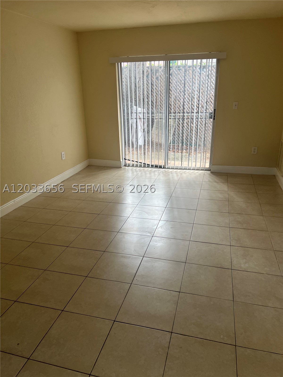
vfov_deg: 67.3
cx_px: 142
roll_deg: +0.8
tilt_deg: -21.2
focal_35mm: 26
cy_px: 188
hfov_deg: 53.1
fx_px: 283
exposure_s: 1/119
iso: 125
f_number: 1.5
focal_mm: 5.7
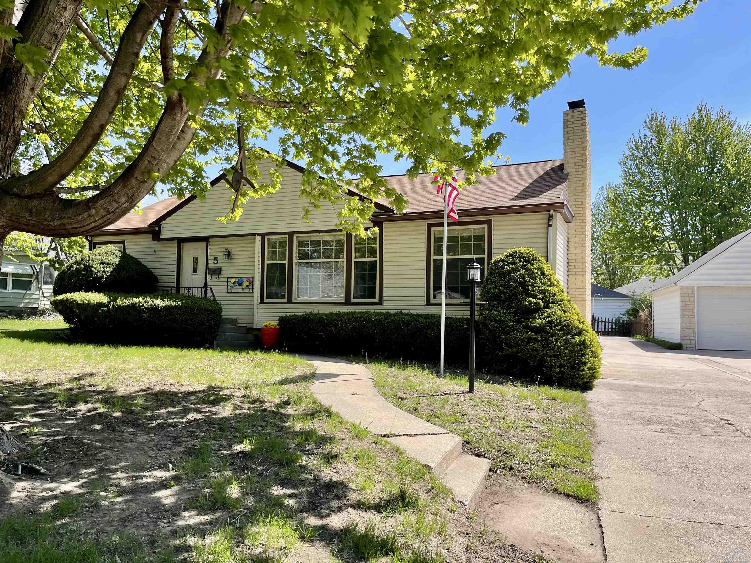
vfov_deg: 54.9
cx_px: 376
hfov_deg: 69.4
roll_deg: -1.6
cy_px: 282
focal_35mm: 25
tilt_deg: +3.2
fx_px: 542
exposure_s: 1/1618
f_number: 1.6
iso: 32
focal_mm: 5.1
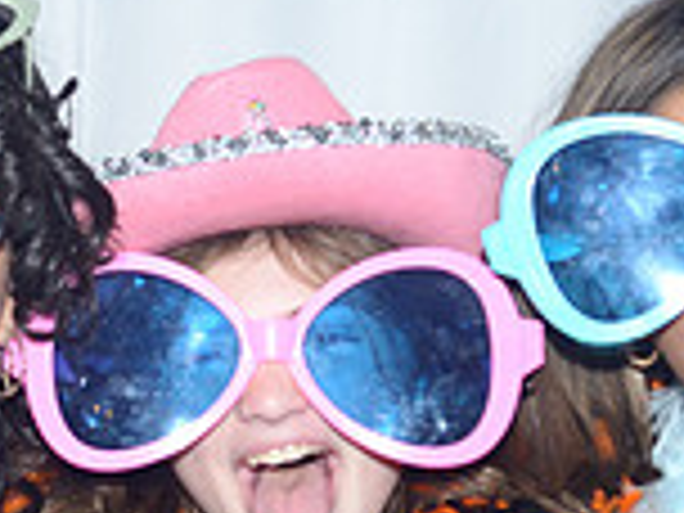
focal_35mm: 132
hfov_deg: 14.8
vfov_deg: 11.2
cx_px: 122
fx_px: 2608
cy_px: 328
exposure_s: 1/200
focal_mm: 24
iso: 800
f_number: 4
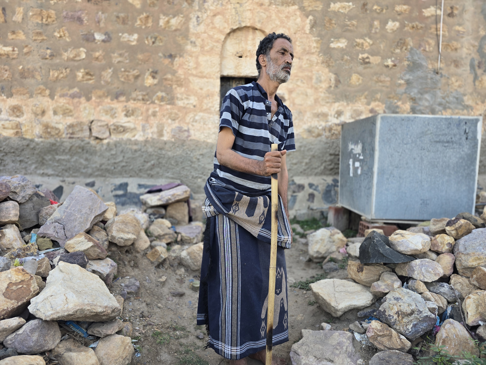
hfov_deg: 73.9
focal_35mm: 23
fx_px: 323
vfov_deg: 58.9
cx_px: 243
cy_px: 182
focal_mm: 6.3
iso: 80
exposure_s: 1/359
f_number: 1.7
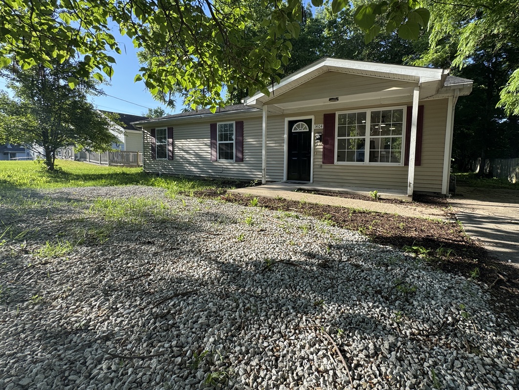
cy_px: 174
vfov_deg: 77.9
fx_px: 240
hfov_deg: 94.3
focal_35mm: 16
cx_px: 279
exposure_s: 1/505
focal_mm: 2.22
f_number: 2.2
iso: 40
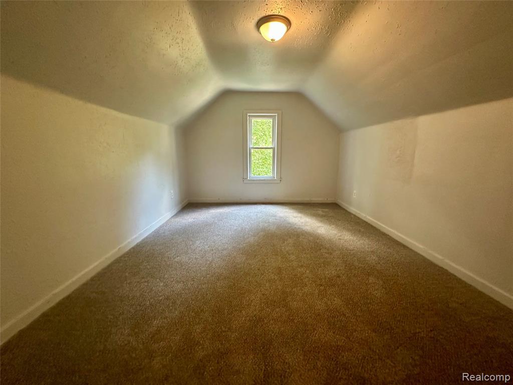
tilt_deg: -10.1
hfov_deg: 102.1
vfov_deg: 85.7
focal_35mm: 14
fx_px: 207
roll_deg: -0.5
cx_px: 256
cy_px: 192
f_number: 2.2
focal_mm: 2.22
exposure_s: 1/60
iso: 640
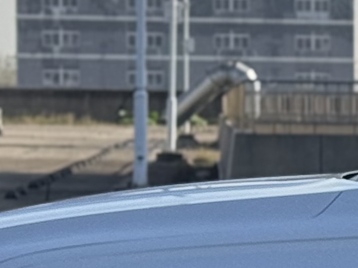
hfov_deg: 6.7
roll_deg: +0.0
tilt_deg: -2.0
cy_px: 227
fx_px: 2895
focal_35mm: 280
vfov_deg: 5.3
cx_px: 843
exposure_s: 1/6410
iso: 64
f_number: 1.78
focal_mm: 6.76
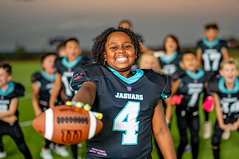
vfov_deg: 20.0
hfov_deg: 29.6
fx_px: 452
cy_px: 83
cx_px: 139
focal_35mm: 68
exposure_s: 1/400
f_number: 1.2
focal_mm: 50
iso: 160
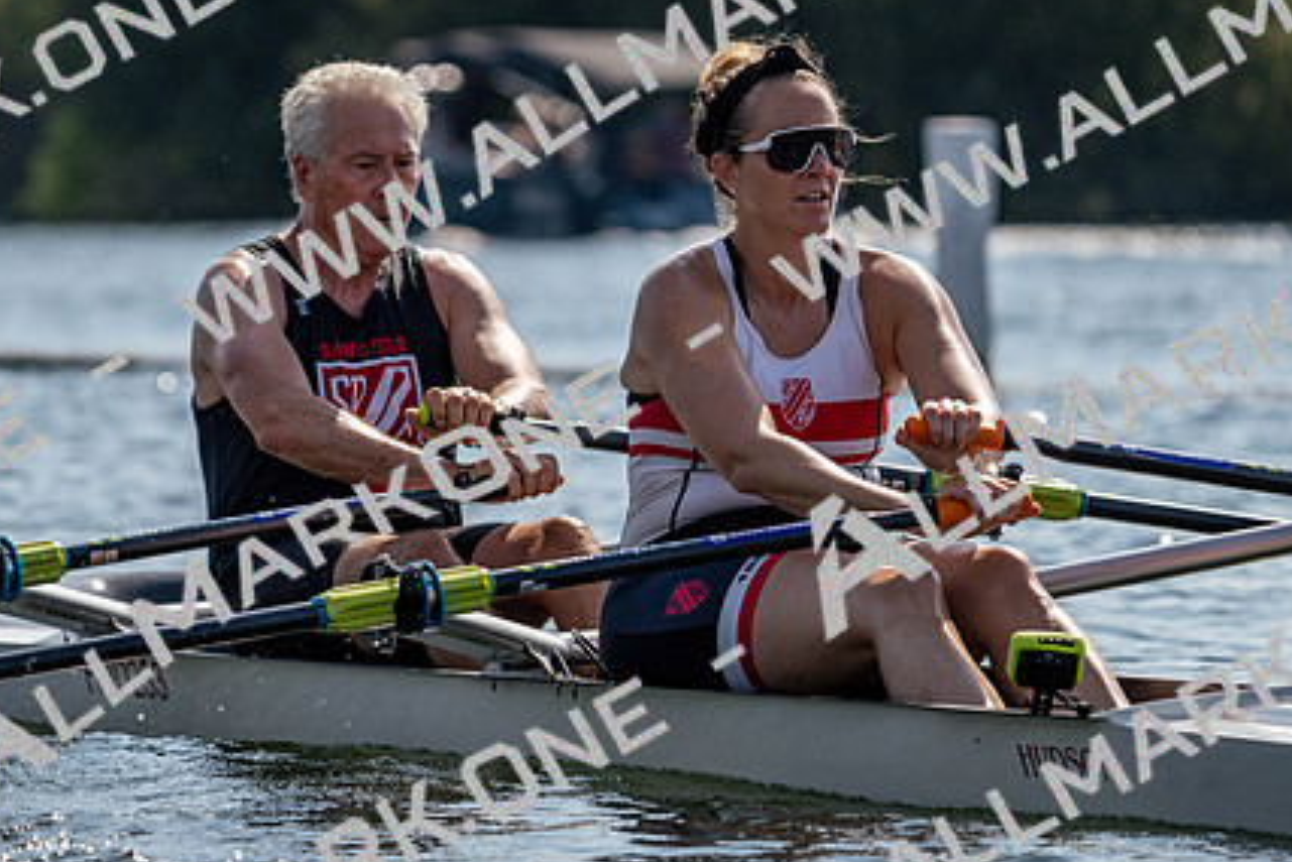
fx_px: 13749
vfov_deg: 3.6
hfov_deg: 5.4
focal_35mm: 383
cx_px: 551
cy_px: 352
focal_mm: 282
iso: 160
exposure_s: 1/1600
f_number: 5.6
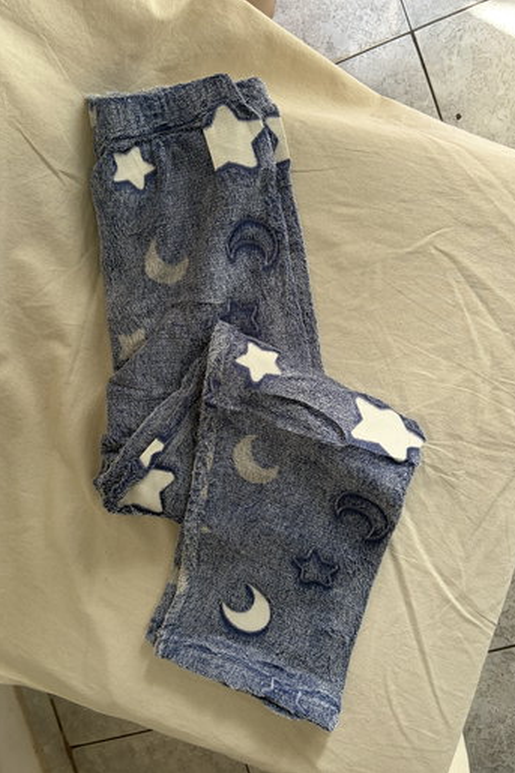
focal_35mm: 28
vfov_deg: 65.5
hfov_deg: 46.4
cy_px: 374
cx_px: 249
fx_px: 601
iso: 32
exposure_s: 1/134
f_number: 1.6
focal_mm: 5.96
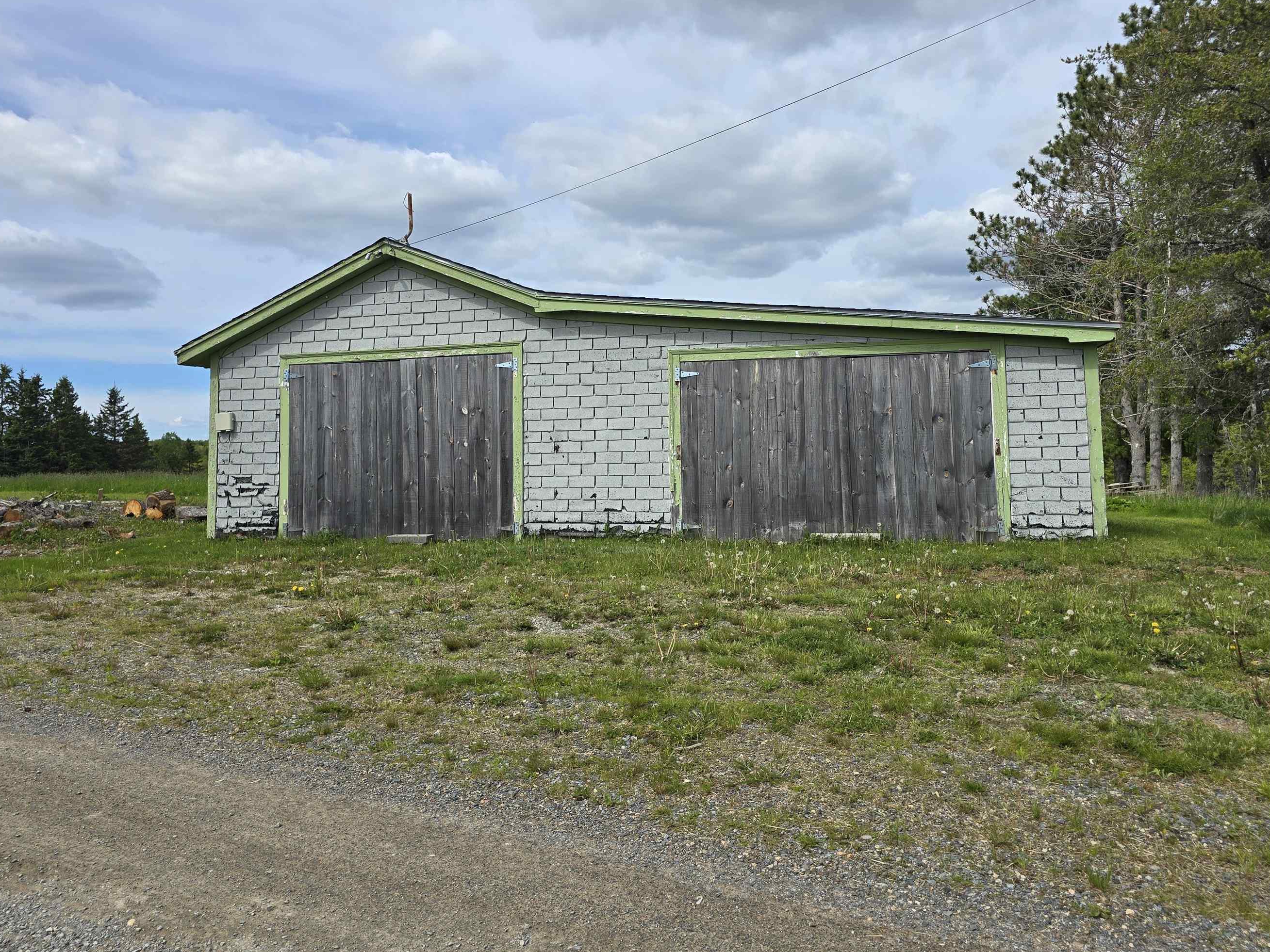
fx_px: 991
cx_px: 648
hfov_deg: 65.3
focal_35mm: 27
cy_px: 414
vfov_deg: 51.2
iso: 12
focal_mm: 6.3
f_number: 1.7
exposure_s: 1/1182
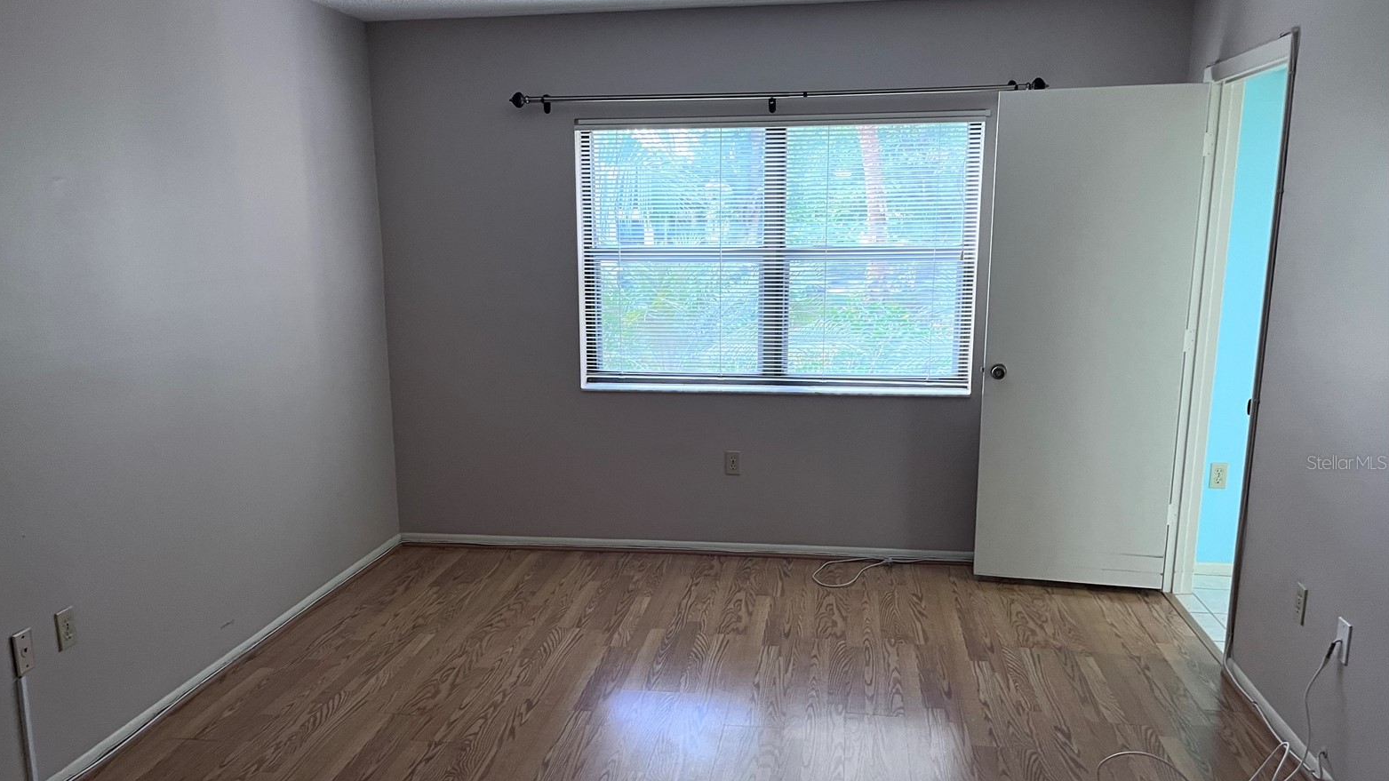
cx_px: 680
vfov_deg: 40.0
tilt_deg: -10.4
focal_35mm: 29
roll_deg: +1.6
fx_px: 1068
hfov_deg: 66.1
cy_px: 462
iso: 160
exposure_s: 1/60
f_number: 1.6
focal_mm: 5.1
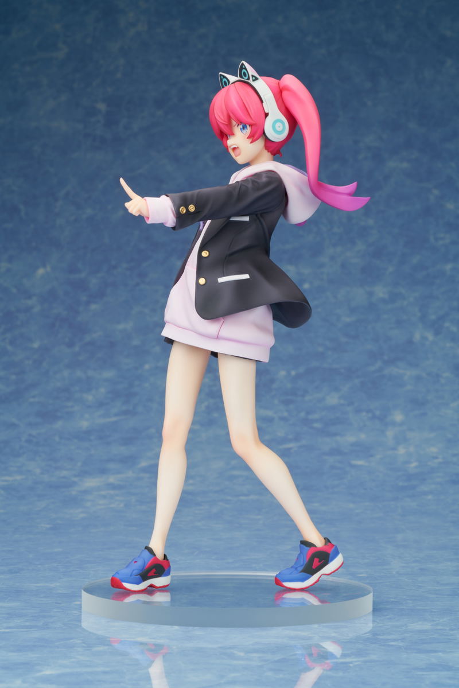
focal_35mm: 90
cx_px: 230
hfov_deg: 15.2
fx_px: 1720
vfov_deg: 22.6
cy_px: 344
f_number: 22
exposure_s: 1/2.5
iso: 100
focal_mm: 90
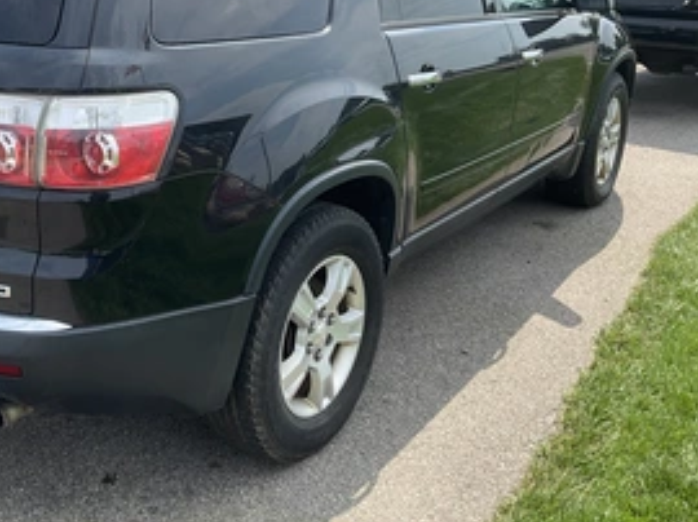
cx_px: 186
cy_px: 160
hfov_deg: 42.7
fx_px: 866
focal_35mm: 43
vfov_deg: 33.2
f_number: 1.8
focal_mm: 3
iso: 25
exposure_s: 1/804
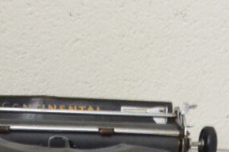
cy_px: 238
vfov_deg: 12.6
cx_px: 37
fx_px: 648
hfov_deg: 19.8
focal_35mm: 102
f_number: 3.9
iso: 400
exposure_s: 1/4
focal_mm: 7.4
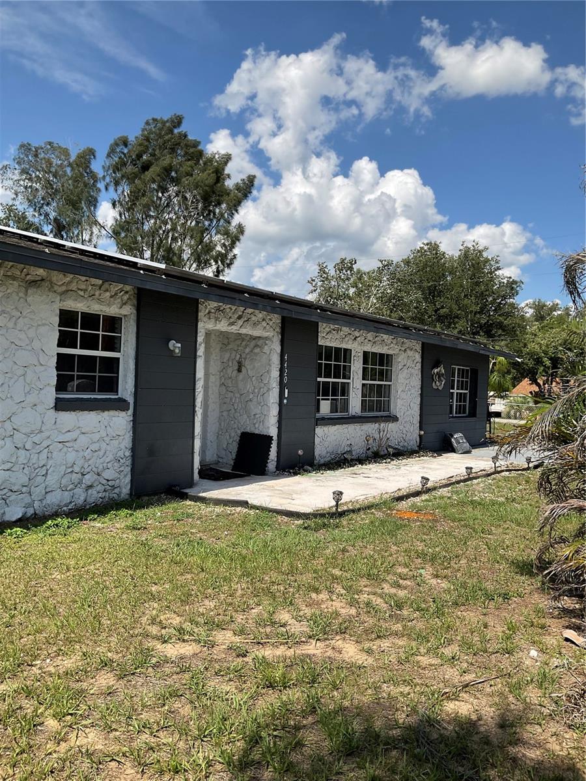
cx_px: 293
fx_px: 655
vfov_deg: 61.7
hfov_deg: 48.2
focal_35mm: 29
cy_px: 390
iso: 16
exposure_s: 1/2227
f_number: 1.8
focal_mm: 3
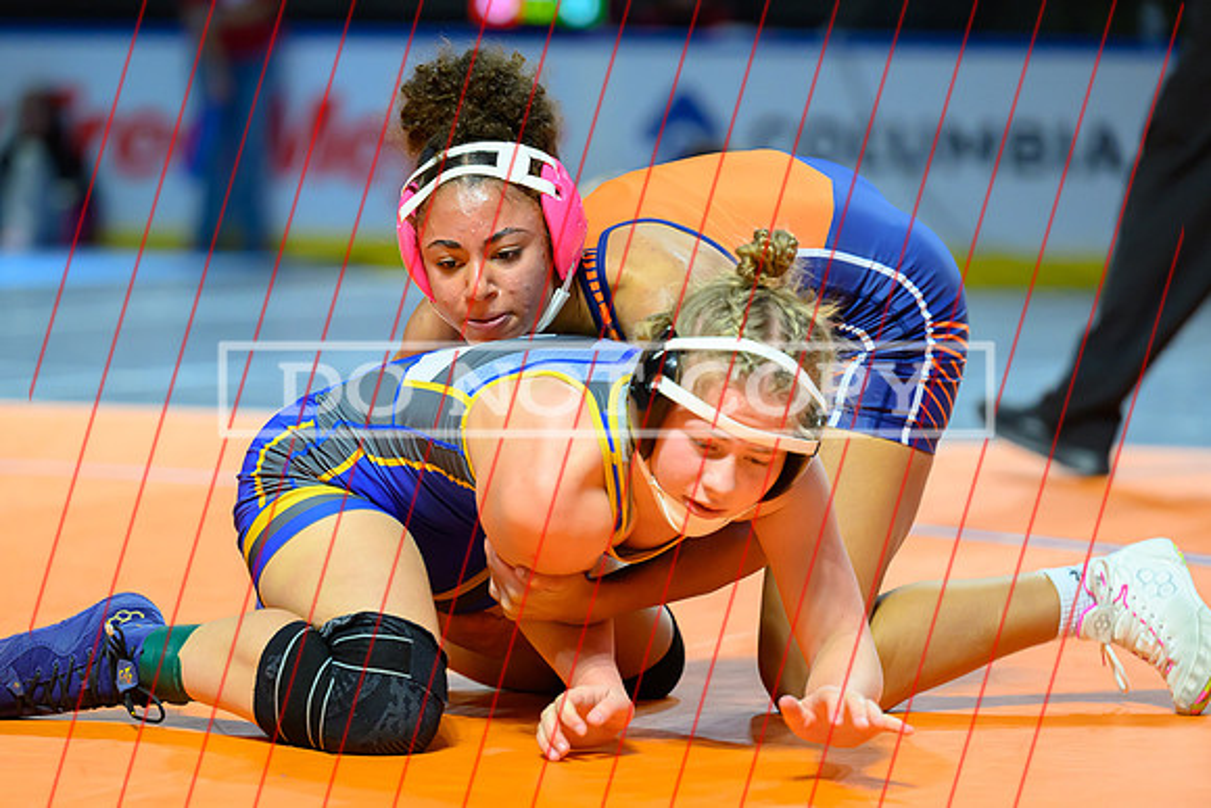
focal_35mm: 178
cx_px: 454
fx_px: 6001
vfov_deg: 7.7
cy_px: 478
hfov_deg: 11.5
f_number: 2.8
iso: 3200
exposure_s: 1/640
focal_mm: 140
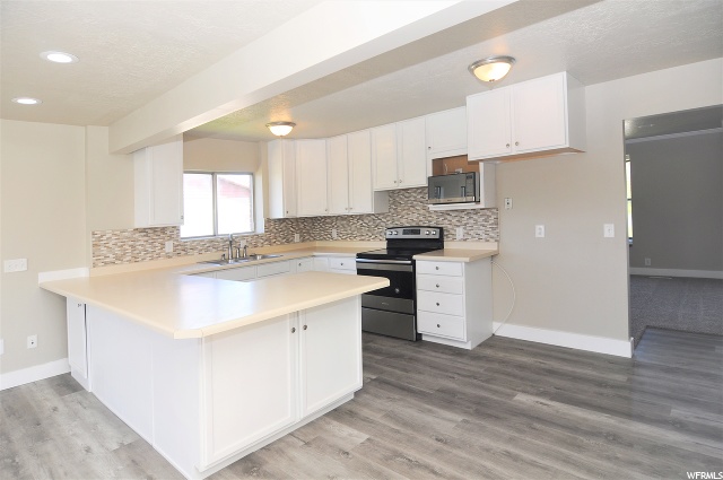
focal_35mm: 18
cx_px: 362
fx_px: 361
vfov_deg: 67.2
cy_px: 240
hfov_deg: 90.1
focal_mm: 12
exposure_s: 1/100
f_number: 5
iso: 200
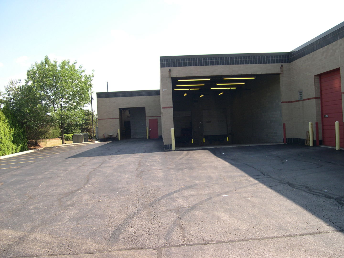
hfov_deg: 49.0
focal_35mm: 38
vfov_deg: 37.7
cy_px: 129
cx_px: 172
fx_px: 378
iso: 100
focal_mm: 8
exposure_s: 1/469
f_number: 2.8
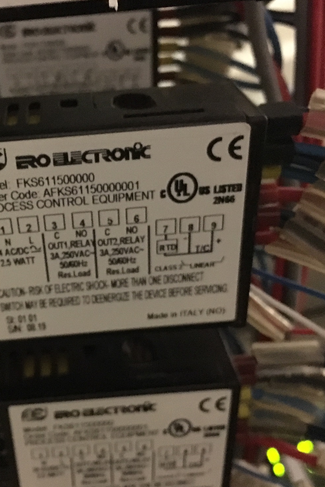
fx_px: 555
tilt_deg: +58.9
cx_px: 90
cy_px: 240
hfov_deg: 32.2
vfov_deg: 47.4
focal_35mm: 41
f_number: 2.2
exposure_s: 1/17
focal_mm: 4.15
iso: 1250
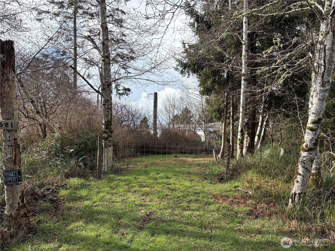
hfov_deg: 67.3
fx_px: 252
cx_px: 168
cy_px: 126
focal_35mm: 26
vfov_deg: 53.1
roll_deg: -0.9
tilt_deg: +1.7
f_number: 1.6
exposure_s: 1/2141
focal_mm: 5.96
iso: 64
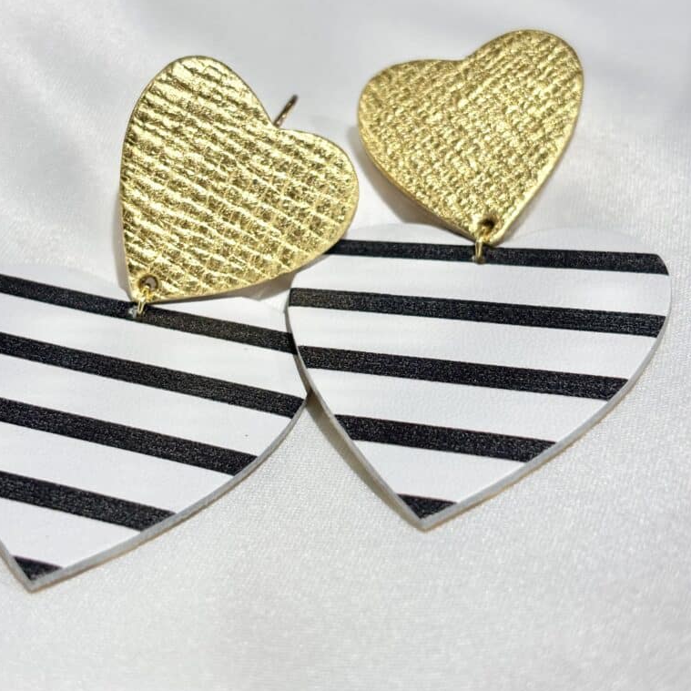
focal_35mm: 62
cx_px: 344
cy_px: 331
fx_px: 1400
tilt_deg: -28.3
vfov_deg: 27.7
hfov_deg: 27.7
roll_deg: +9.0
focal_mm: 5.96
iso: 32
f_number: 1.6
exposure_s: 1/233
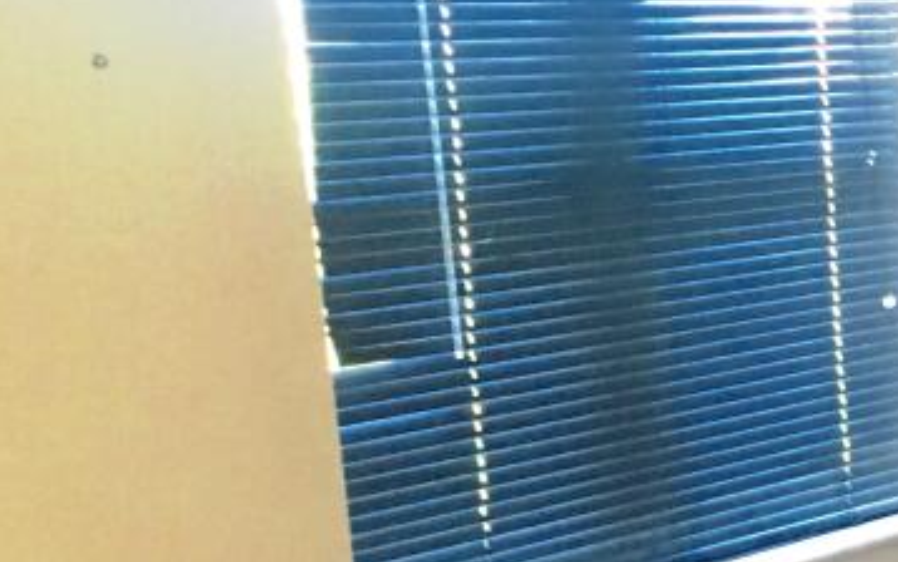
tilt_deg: -11.9
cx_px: 1234
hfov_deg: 20.9
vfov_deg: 14.8
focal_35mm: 88
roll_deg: +2.8
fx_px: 2154
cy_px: 467
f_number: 2.2
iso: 200
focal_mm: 4.15
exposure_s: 1/25
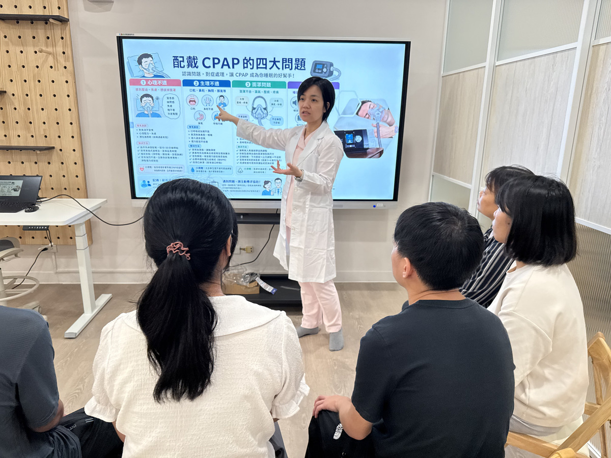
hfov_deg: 71.6
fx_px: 424
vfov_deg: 56.8
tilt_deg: -15.8
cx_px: 306
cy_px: 229
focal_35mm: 24
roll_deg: -1.2
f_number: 1.78
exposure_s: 1/90
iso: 160
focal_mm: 6.76
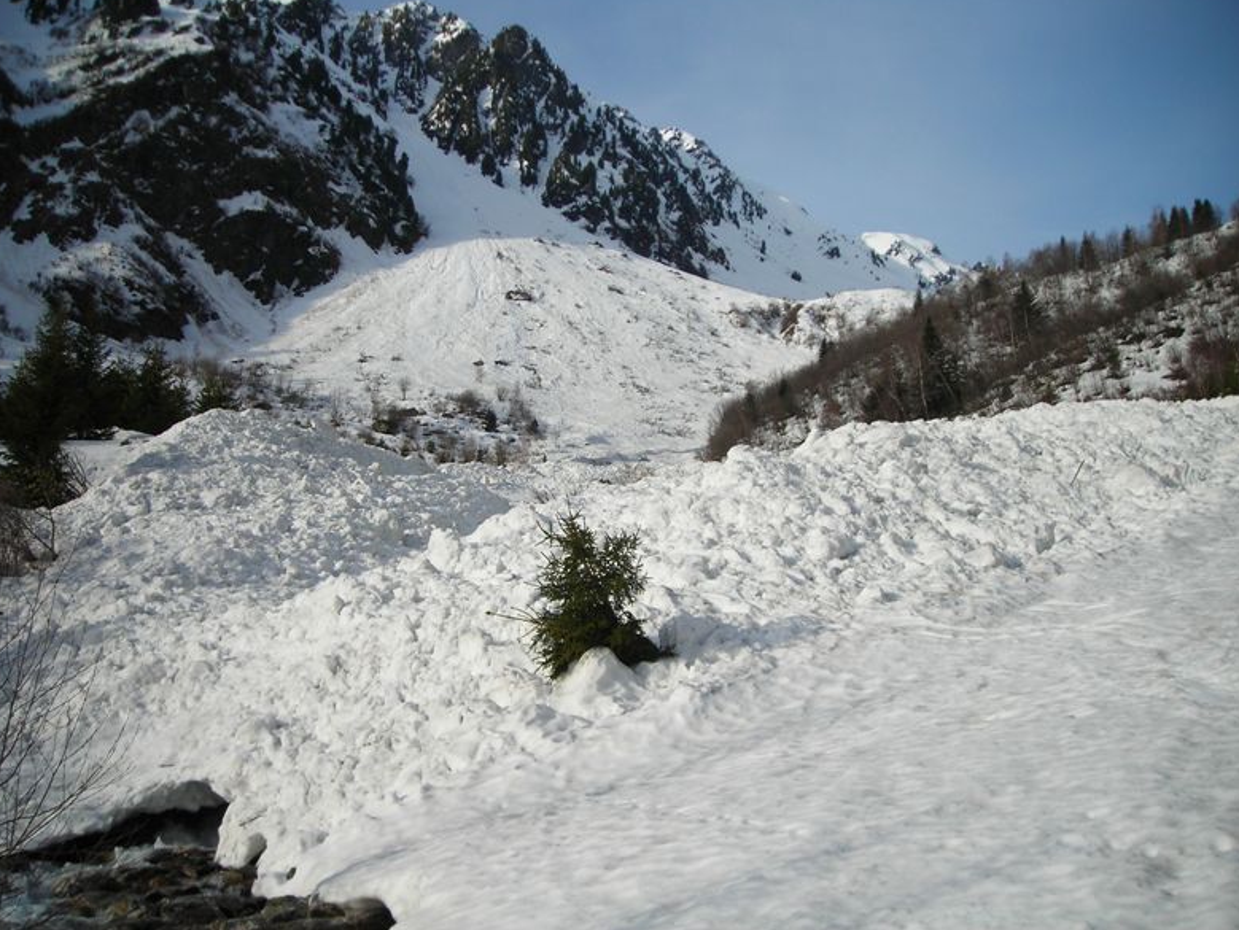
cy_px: 456
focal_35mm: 39
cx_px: 611
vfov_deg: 36.8
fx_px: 1397
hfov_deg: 47.8
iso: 50
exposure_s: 1/236
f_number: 6.4
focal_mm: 6.3
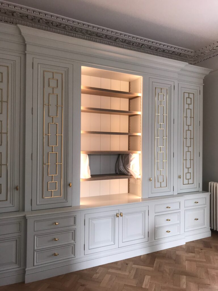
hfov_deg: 49.7
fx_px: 235
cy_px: 146
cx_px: 109
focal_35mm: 28
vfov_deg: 63.4
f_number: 1.8
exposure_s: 1/33
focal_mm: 3.99
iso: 32
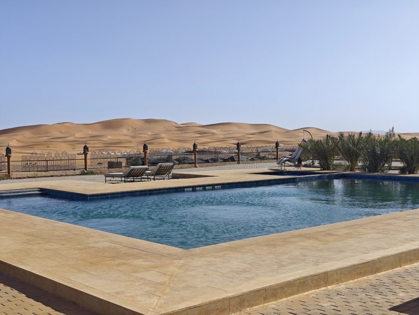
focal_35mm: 46
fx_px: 557
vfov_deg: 31.5
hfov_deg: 41.2
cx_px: 210
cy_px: 158
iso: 50
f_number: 1.9
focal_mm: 8.7
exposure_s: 1/2315
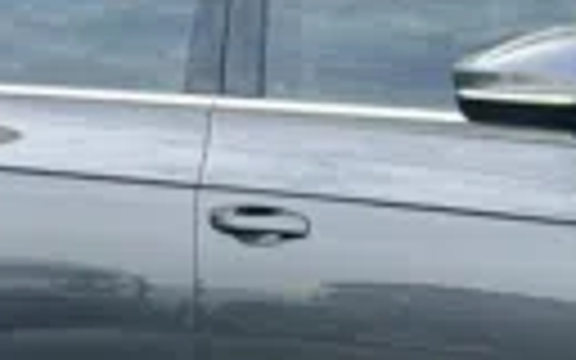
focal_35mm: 254
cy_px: 261
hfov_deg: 8.1
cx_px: 824
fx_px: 3987
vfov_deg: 5.2
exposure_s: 1/1642
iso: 80
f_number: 1.78
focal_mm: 6.76
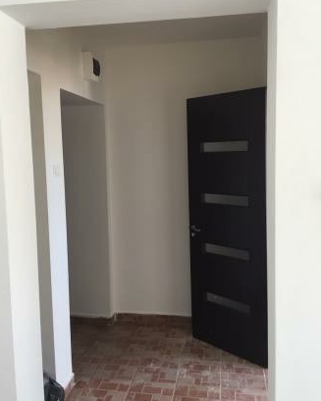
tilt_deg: -4.7
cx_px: 160
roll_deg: +1.1
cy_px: 192
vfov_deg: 57.2
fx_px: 368
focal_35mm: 31
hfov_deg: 47.1
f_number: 2.2
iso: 40
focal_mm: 4.15
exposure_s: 1/50
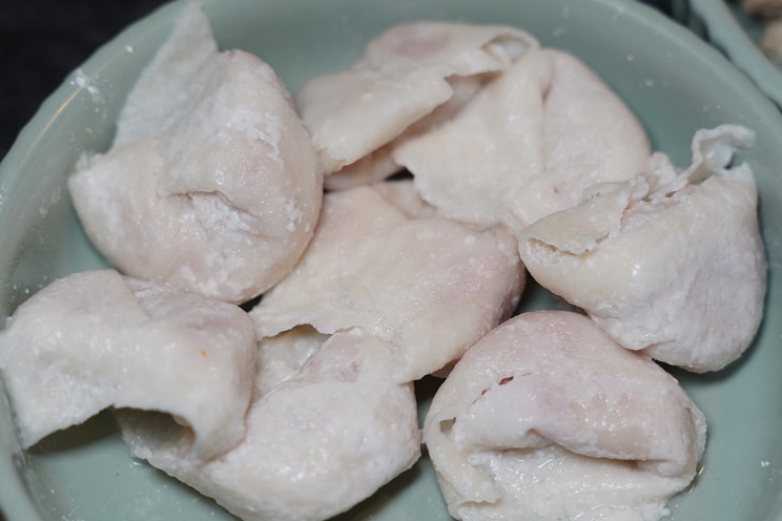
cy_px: 241
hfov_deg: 16.9
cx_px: 421
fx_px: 2628
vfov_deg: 11.3
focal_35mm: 121
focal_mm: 75
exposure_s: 1/80
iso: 200
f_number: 4
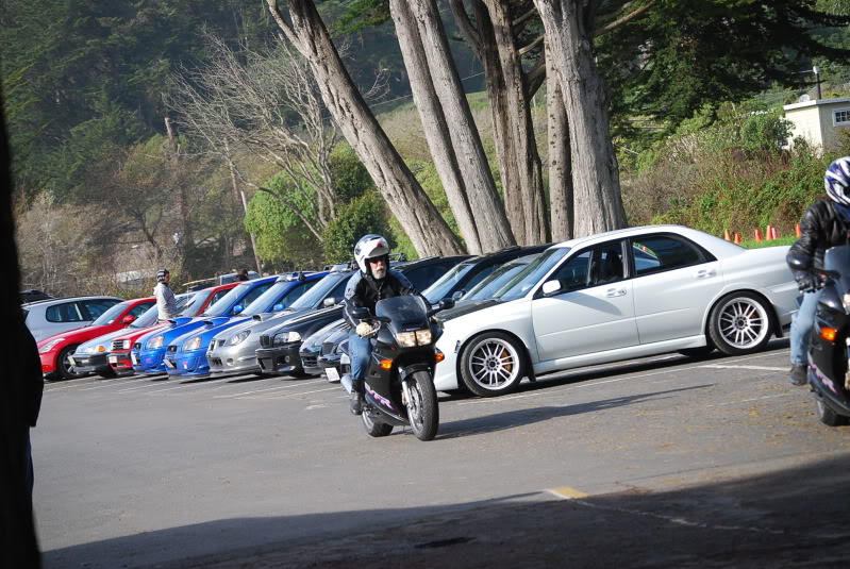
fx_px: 3192
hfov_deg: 15.2
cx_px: 425
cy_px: 284
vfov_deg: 10.2
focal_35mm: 135
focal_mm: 90
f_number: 5.6
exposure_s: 1/500
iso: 200
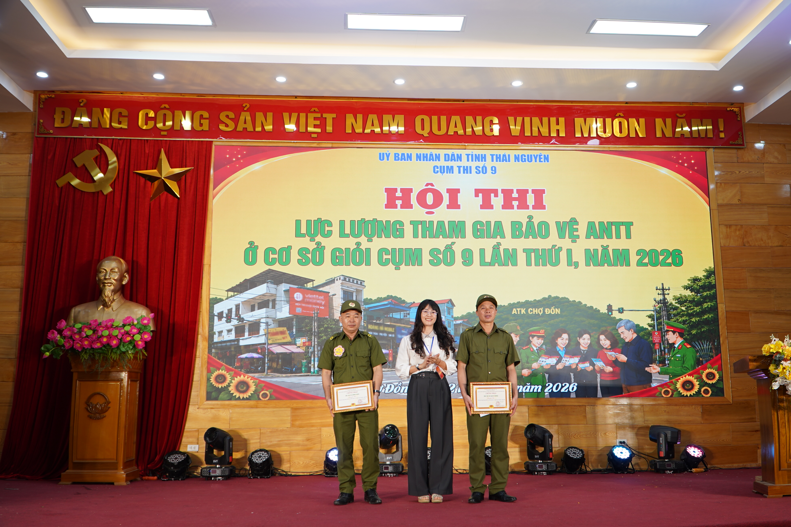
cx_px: 396
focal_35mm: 31
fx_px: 681
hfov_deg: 60.3
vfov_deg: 42.3
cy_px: 264
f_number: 4
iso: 100
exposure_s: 1/40
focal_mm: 21
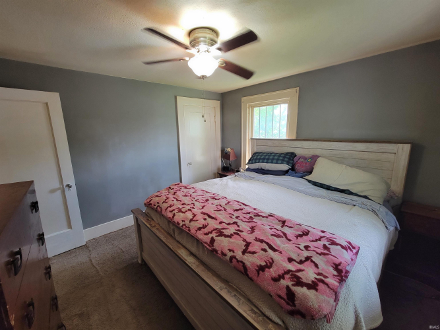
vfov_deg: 89.9
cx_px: 220
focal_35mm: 13
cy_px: 165
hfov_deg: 106.2
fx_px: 165
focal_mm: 2.2
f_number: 2.2
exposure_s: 1/60
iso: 250
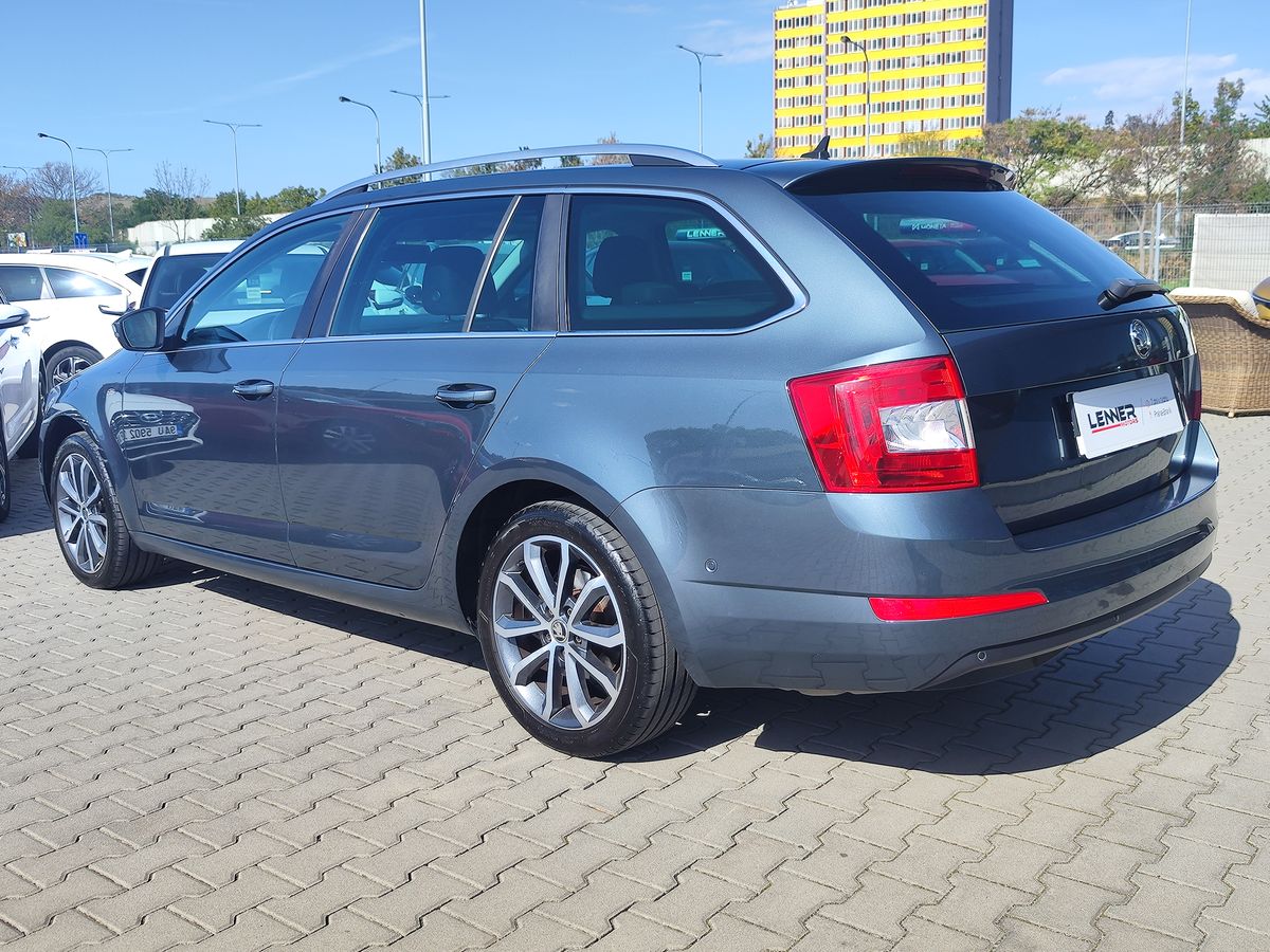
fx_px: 844
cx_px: 635
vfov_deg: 58.9
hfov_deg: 73.9
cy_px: 476
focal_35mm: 23
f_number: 1.69
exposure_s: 1/689
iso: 50
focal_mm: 7.01
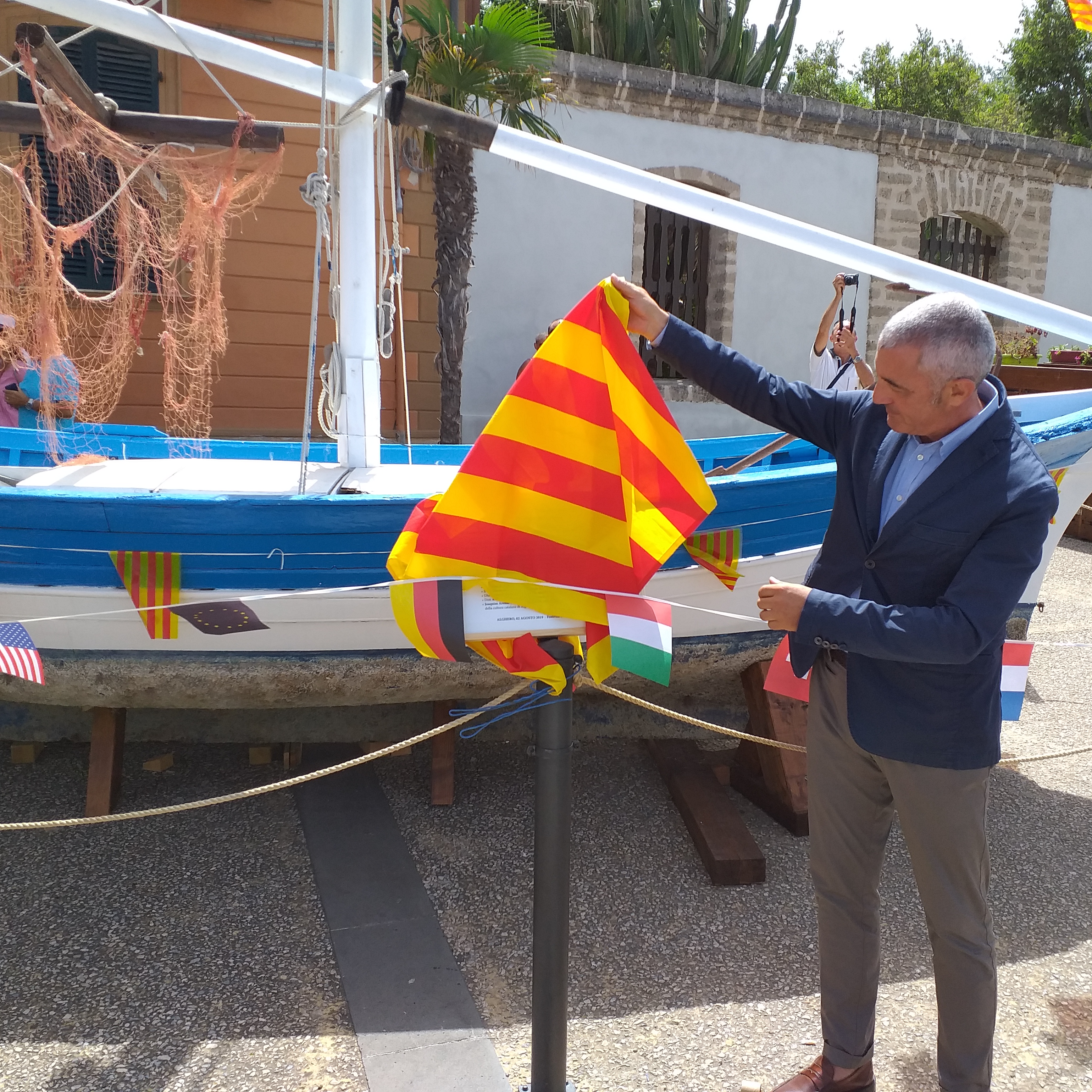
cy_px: 543
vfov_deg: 51.1
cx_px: 593
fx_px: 1142
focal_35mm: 32
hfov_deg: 51.0
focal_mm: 3.6
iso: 40
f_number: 1.9
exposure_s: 1/766
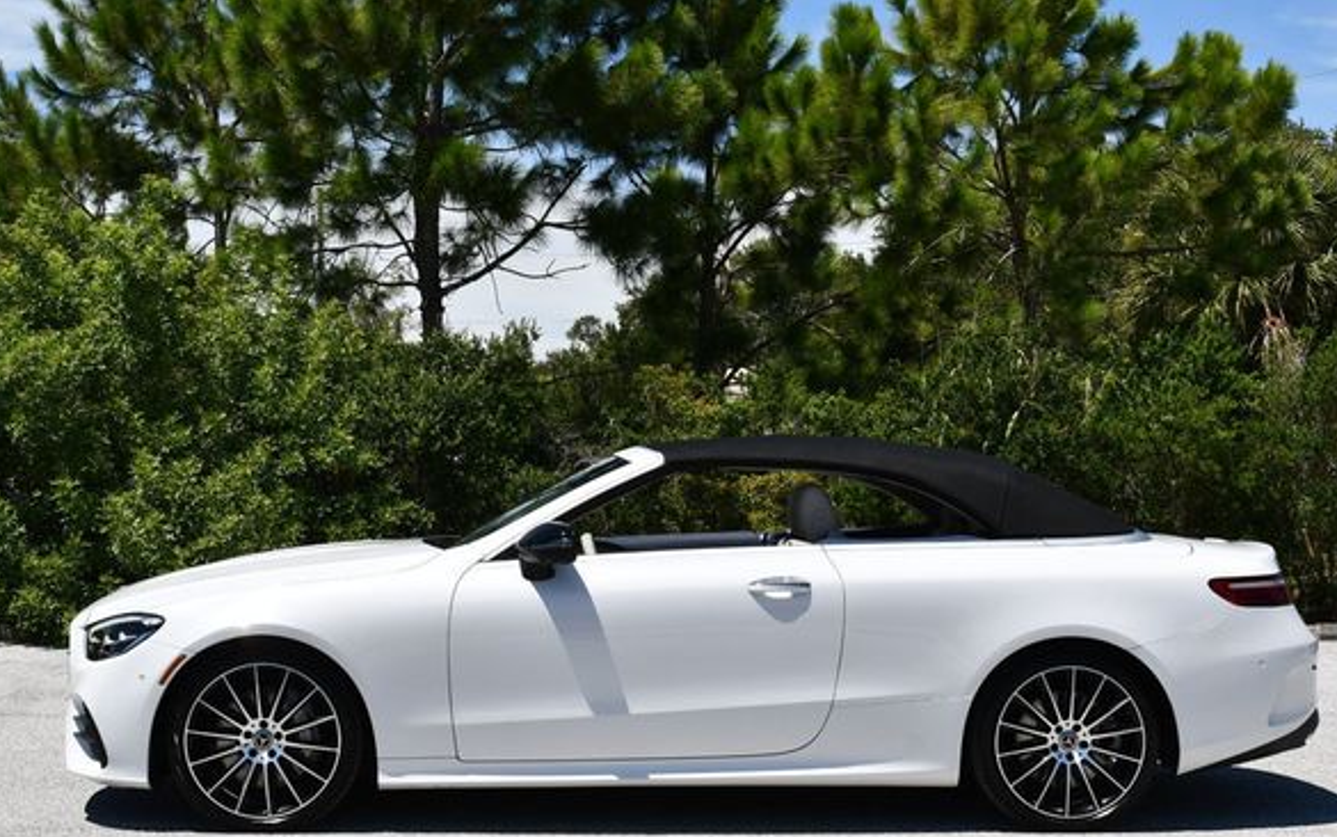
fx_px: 2114
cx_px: 683
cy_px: 487
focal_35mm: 58
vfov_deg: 22.4
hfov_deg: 35.1
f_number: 9
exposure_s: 1/320
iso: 100
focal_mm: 26
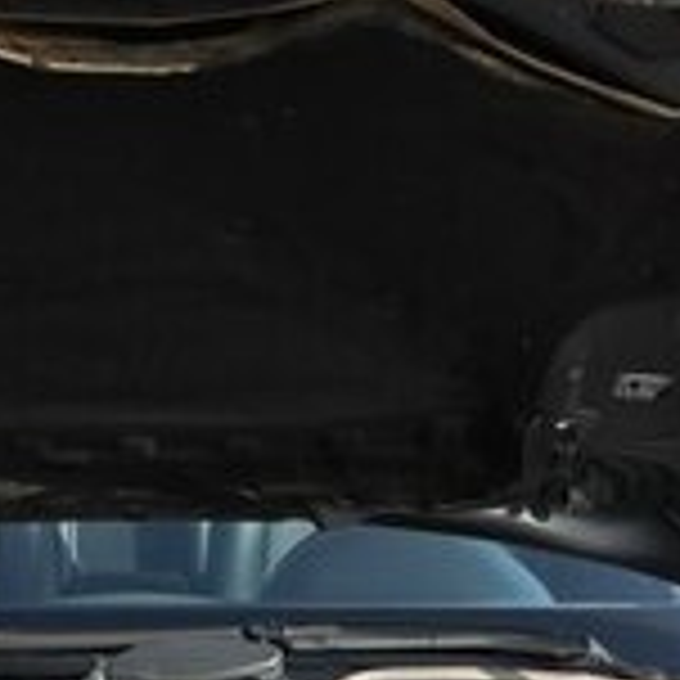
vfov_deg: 14.7
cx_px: 234
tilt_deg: -20.8
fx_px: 2489
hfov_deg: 15.5
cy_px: 966
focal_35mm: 112
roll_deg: +2.3
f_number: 2.2
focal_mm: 4.15
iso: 25
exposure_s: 1/405
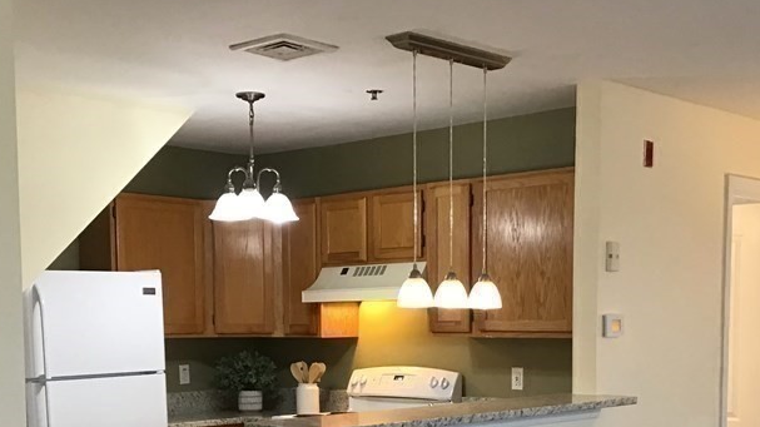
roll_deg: +1.1
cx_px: 382
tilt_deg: -2.5
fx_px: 1148
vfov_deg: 20.5
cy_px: 407
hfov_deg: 36.6
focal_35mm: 57
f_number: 2.4
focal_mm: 3.3
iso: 80
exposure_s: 1/30
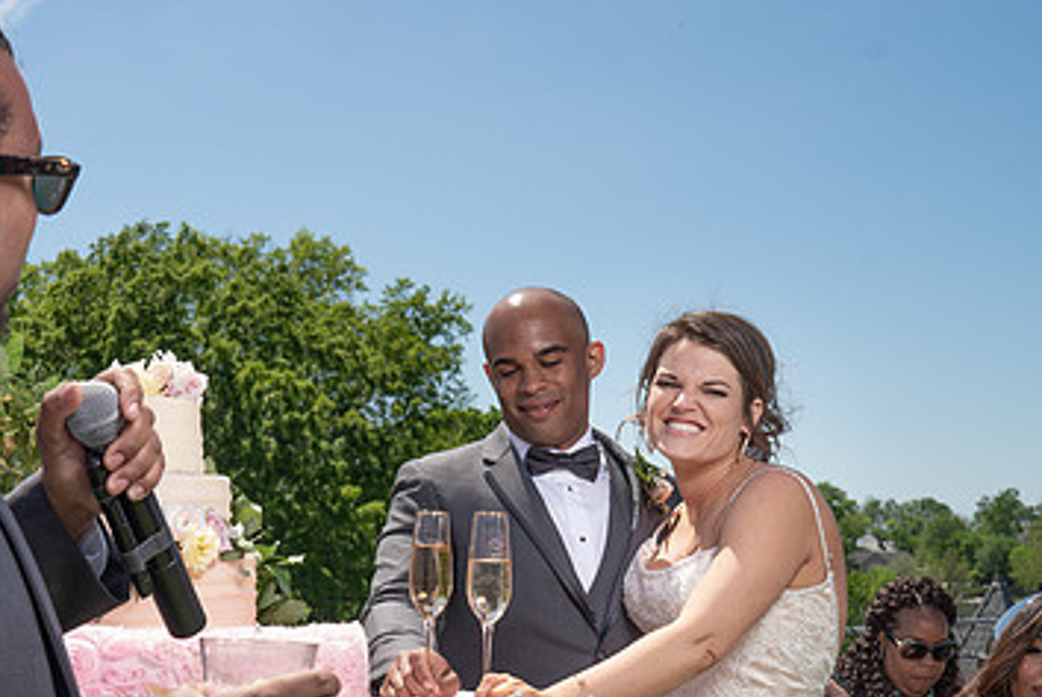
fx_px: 1768
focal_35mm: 61
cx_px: 256
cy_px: 491
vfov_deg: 22.2
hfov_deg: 32.2
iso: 50
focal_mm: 35
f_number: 7.1
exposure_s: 1/250
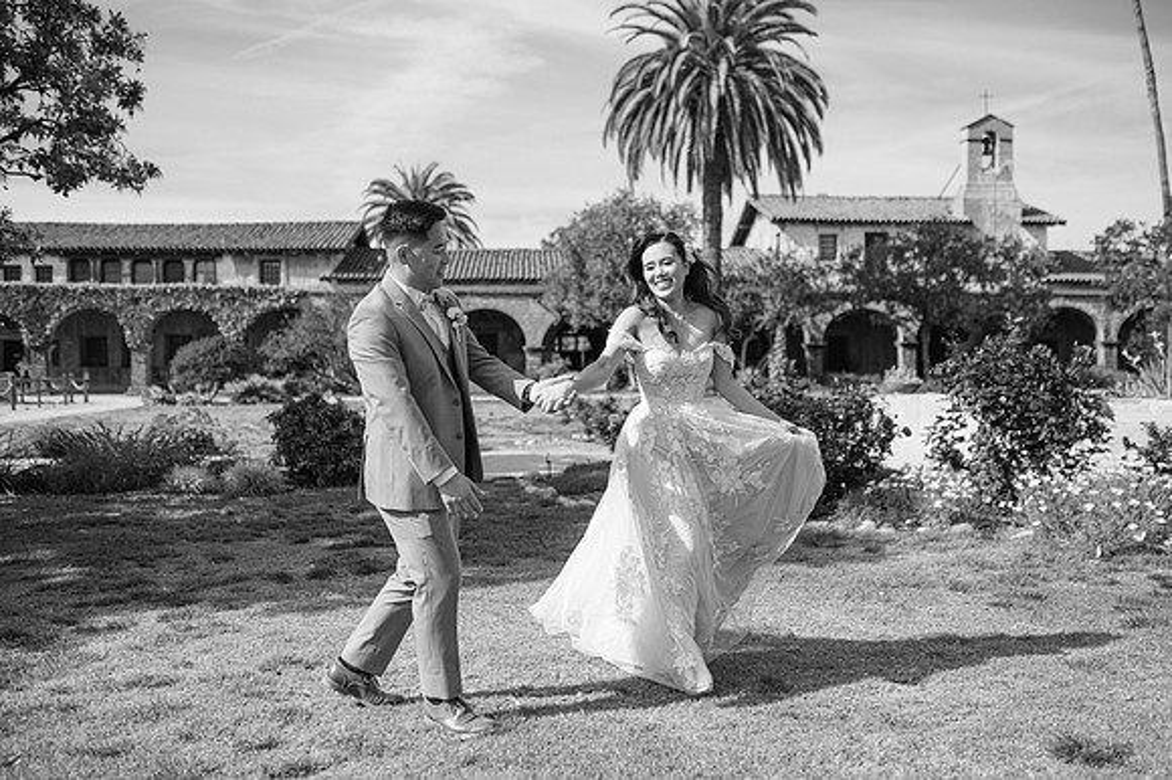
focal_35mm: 35
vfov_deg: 37.8
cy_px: 390
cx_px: 586
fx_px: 1139
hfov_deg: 54.5
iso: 100
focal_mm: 35
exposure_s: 1/4000
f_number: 2
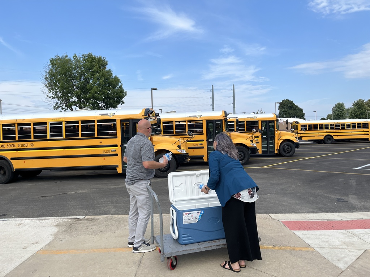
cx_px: 185
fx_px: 278
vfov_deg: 53.1
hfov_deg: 67.3
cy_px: 138
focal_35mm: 26
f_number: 1.6
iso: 50
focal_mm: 5.1
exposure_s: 1/2825
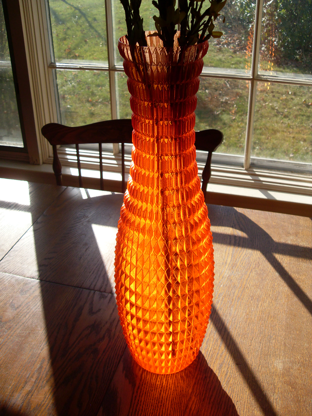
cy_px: 208
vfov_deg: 50.1
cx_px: 156
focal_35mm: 37
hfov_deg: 38.7
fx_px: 445
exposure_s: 1/180
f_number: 7
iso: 80
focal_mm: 6.3
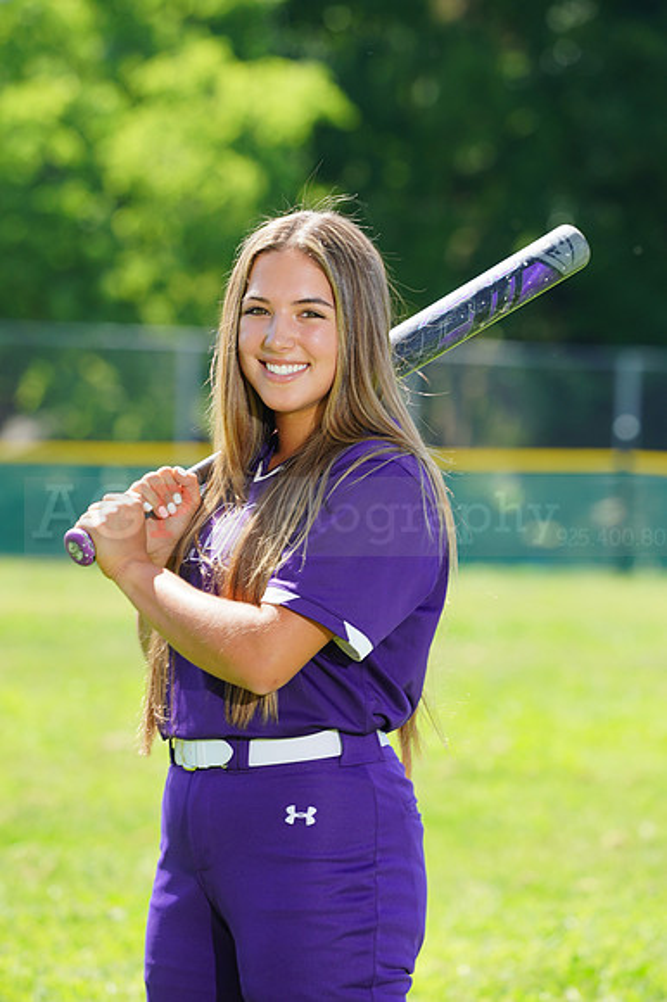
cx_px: 334
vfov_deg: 6.9
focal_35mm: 300
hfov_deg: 4.6
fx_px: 8347
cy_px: 501
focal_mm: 300
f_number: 9
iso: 200
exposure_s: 1/160
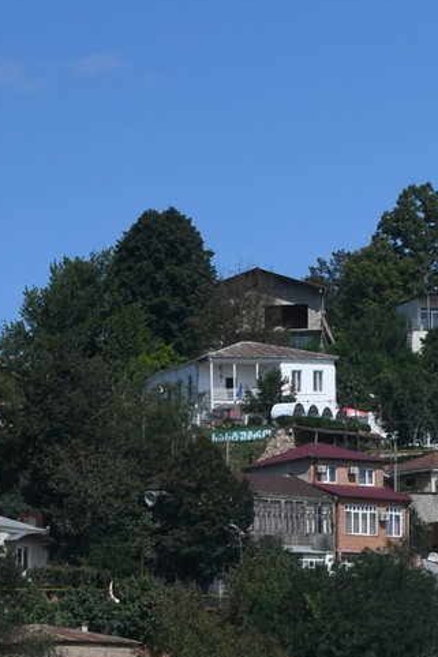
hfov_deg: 6.4
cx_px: 428
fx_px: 3890
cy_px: 683
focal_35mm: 213
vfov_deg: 9.6
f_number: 8
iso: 100
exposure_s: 1/160
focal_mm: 38
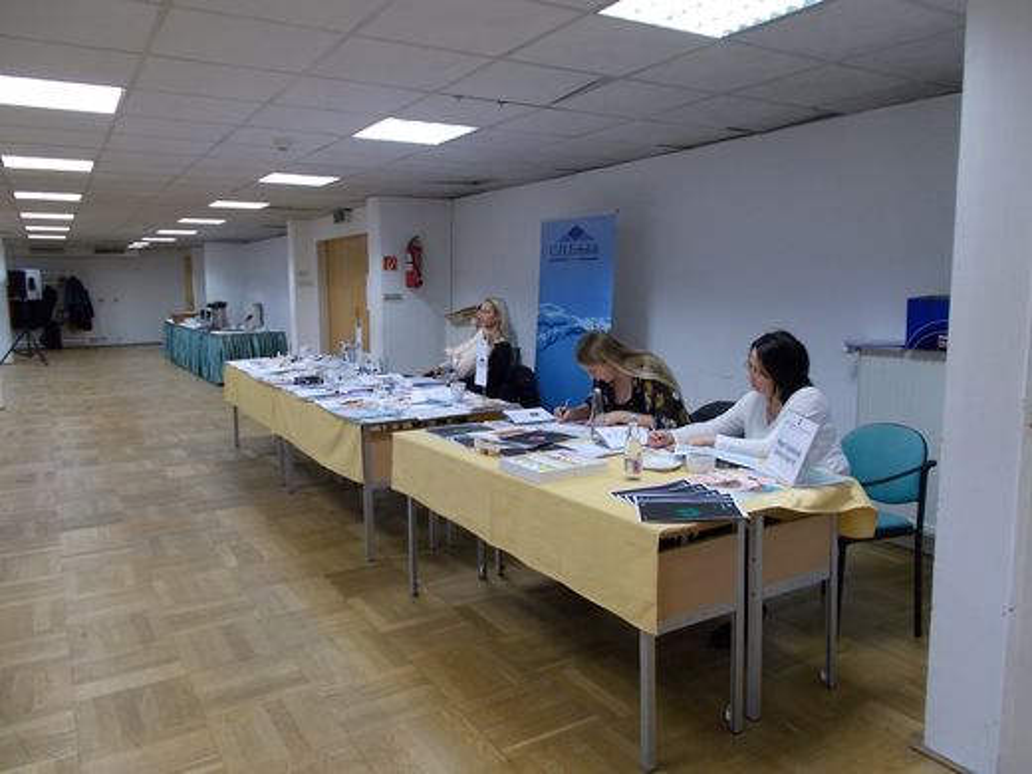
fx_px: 775
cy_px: 387
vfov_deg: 53.1
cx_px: 516
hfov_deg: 67.3
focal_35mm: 26
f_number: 3.2
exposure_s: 1/25
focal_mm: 4.6
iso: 180
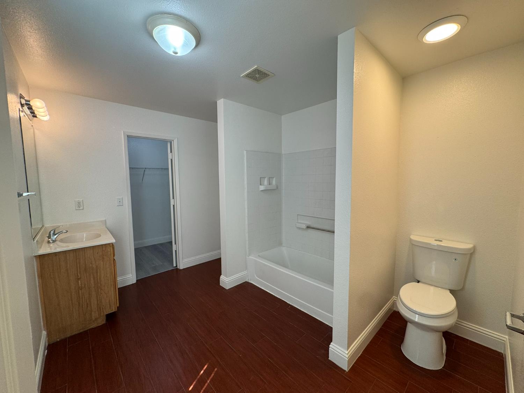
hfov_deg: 102.1
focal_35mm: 14
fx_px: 212
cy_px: 196
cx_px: 262
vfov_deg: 85.7
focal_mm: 2.22
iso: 100
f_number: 2.2
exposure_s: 1/120
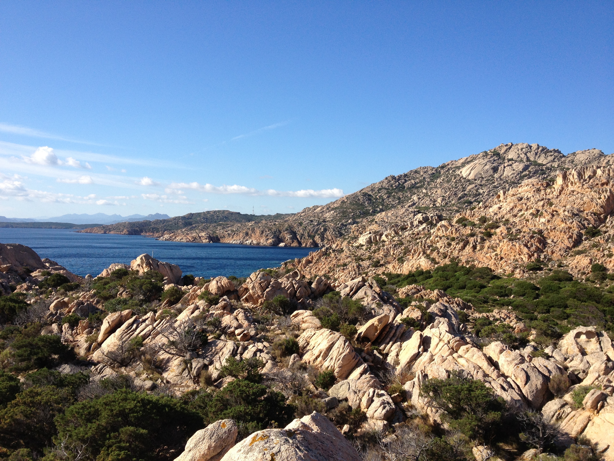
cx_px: 307
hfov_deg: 52.6
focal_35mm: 35
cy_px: 230
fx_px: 621
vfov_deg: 40.7
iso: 64
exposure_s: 1/1534
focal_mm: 4.28
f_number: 2.4
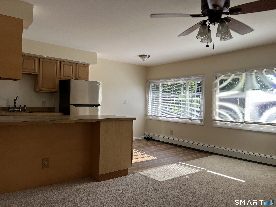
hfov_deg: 67.3
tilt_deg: -0.6
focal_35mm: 26
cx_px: 138
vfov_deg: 53.1
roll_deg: -1.3
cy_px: 104
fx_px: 207
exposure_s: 1/363
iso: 50
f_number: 1.6
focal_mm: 5.1
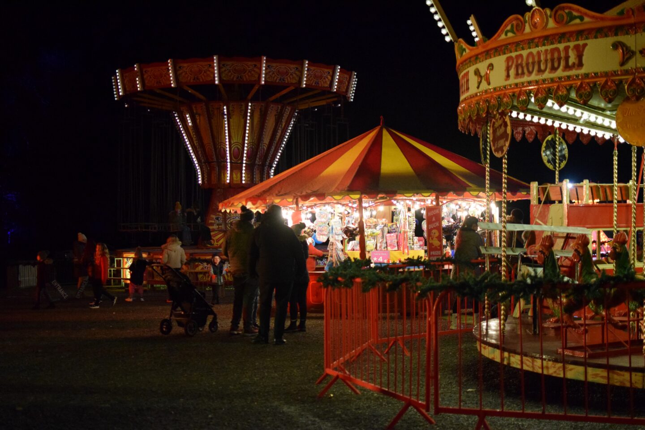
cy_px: 215
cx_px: 322
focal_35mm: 52
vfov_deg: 25.8
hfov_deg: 37.9
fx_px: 941
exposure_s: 1/400
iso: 3200
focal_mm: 35
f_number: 2
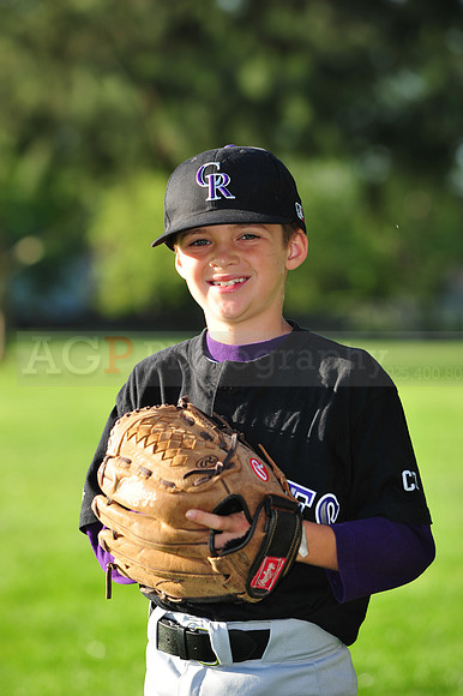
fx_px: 2994
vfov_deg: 13.3
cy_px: 348
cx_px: 232
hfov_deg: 8.8
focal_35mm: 155
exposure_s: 1/400
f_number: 5
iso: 200
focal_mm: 155
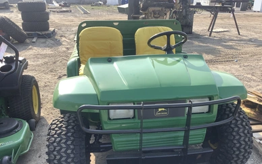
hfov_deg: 56.7
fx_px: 243
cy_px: 99
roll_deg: -1.0
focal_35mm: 34
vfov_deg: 37.1
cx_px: 135
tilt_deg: -22.4
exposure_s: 1/448
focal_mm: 3.3
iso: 25
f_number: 2.4
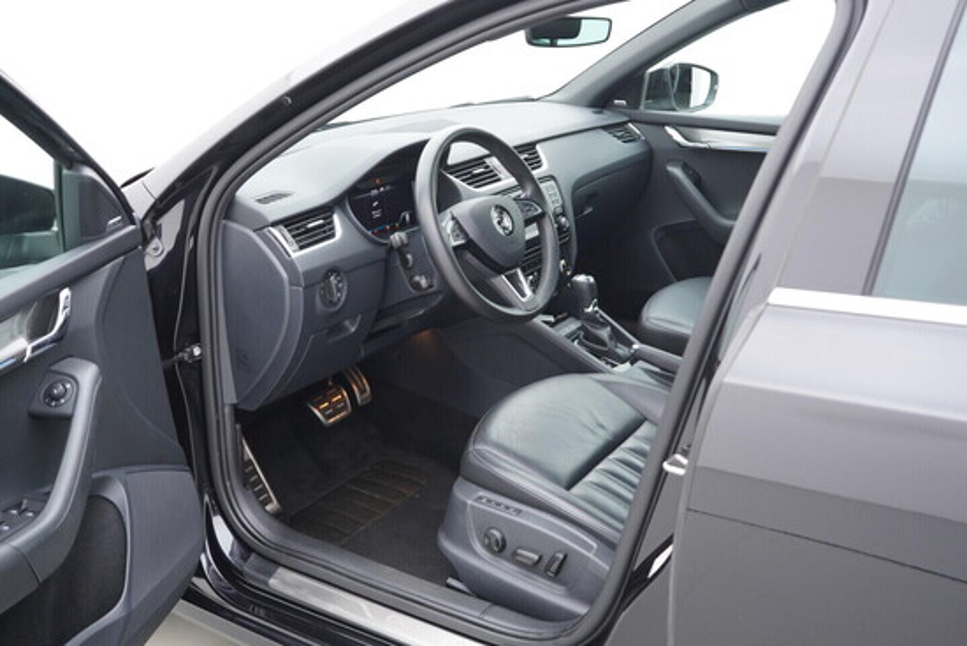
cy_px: 323
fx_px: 967
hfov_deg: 53.1
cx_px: 484
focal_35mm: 36
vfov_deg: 36.9
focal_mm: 24
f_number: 2.8
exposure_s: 1/40
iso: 250
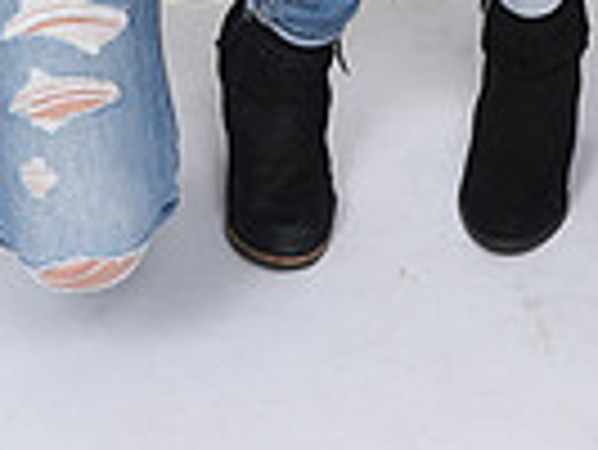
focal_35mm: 189
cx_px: 479
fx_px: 3268
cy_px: -562
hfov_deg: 10.4
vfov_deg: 7.4
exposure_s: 1/100
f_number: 8
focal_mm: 45
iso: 160
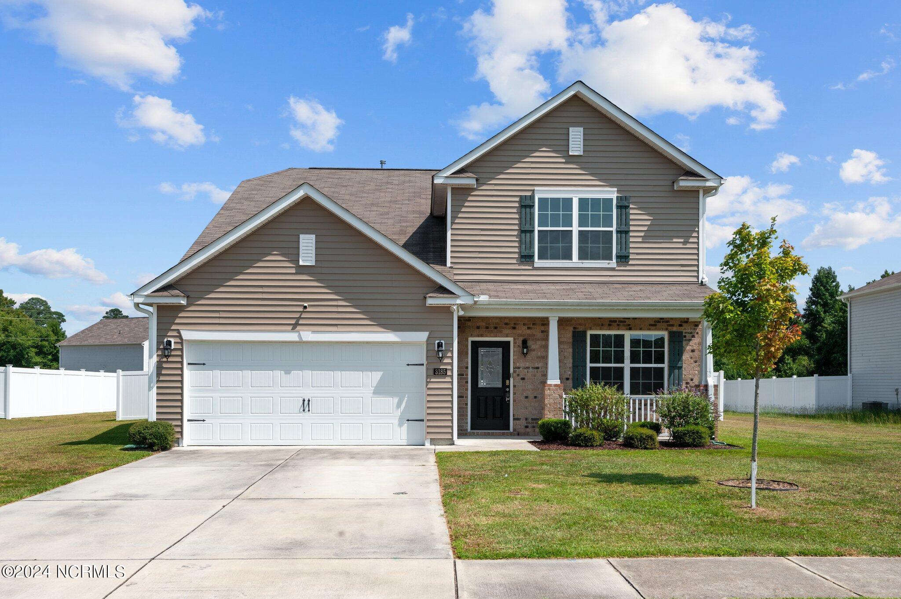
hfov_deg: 54.5
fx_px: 875
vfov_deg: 37.8
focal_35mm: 35
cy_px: 300
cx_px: 450
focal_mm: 35
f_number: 11
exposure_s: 1/500
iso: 400
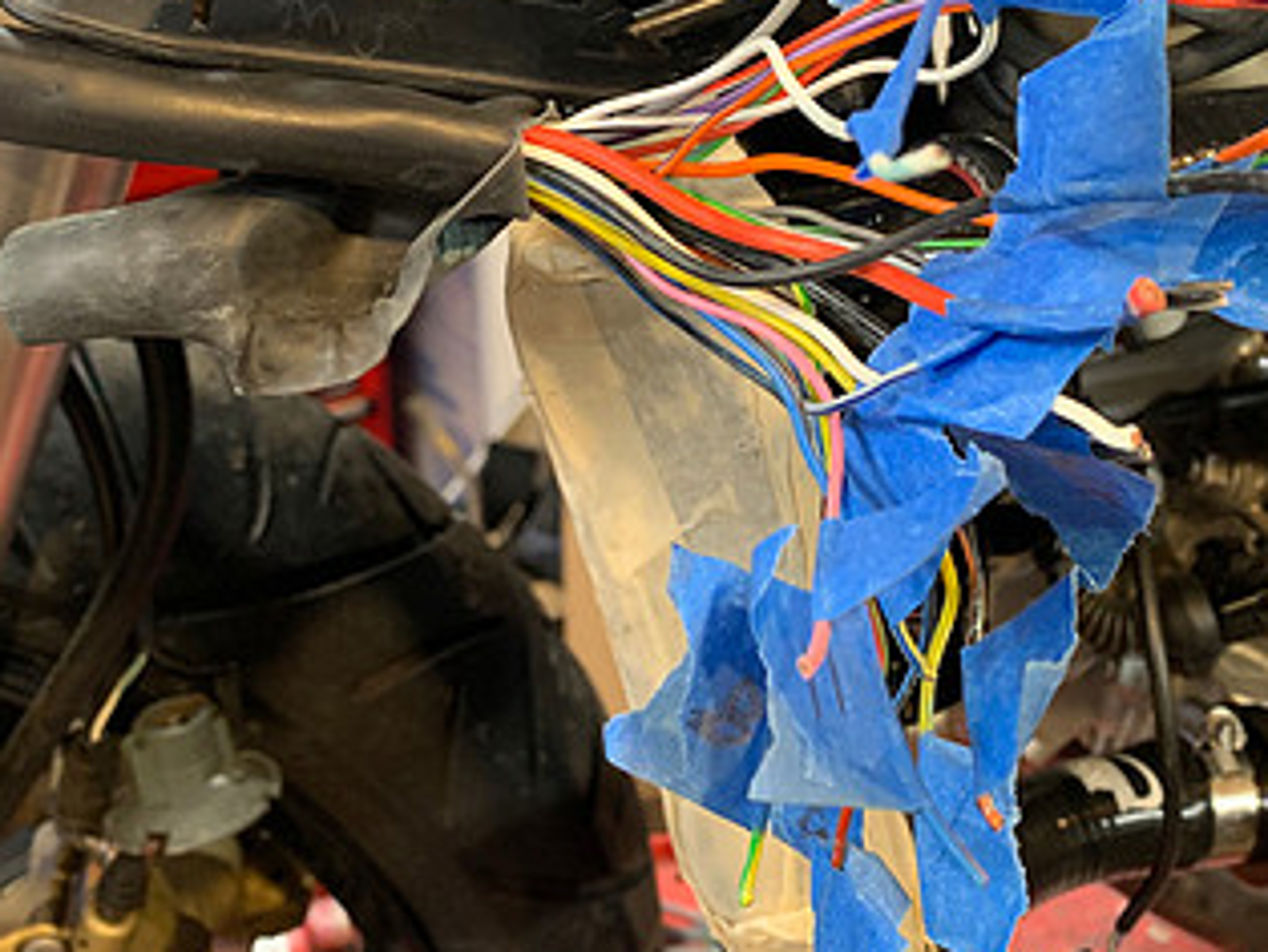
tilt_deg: -27.6
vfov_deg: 30.1
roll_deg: +0.0
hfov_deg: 39.5
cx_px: 743
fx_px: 1760
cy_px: 305
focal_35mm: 48
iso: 320
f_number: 1.8
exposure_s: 1/33
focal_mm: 4.25
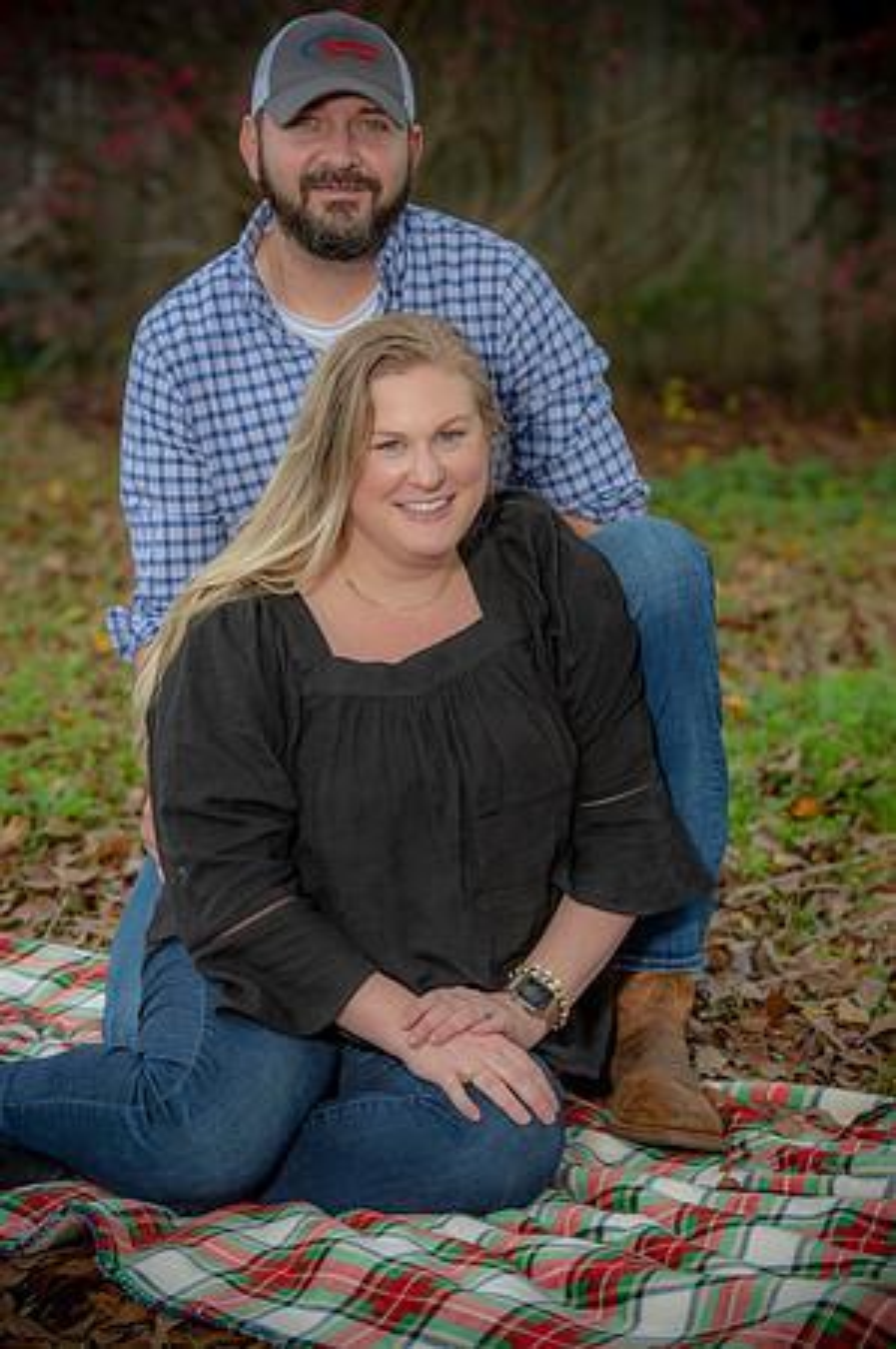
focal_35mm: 122
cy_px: 674
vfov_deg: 16.8
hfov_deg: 11.2
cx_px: 448
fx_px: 4565
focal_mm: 122
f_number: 5
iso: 160
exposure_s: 1/200
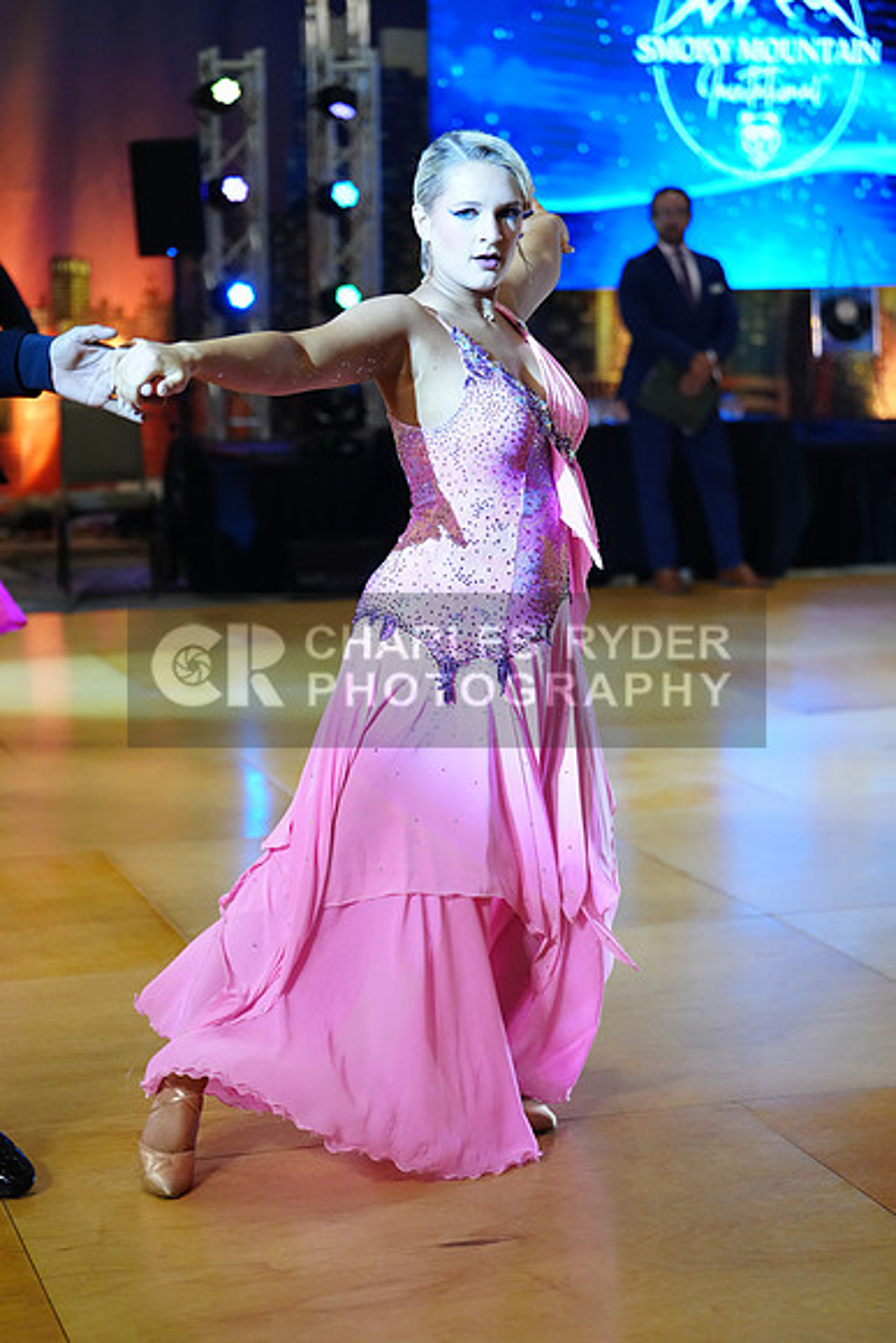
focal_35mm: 70
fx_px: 2612
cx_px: 448
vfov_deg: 28.8
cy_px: 672
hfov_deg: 19.5
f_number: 2.8
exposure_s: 1/500
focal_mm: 70
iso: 3200
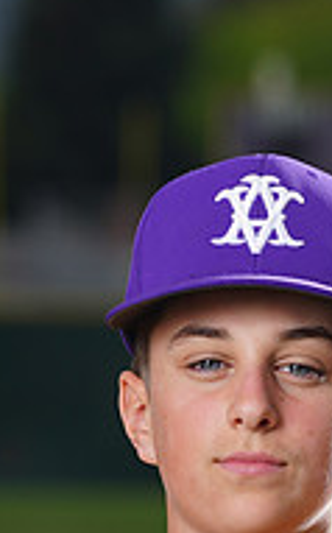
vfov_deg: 3.0
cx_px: 261
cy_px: 790
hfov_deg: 1.8
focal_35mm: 710
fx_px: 10302
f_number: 8
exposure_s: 1/250
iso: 100
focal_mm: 229
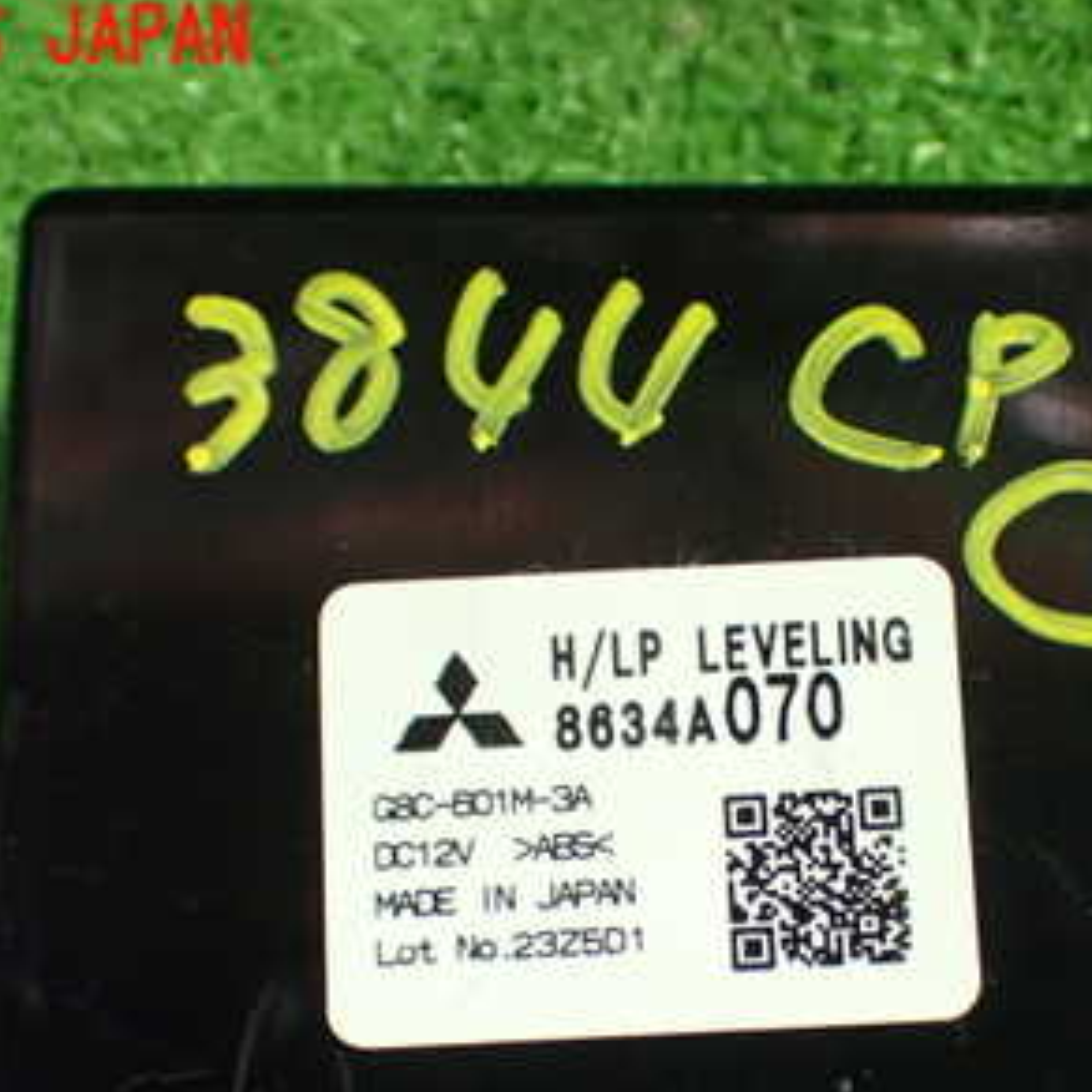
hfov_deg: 24.9
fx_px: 2463
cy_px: 834
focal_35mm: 69
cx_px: 692
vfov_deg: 24.7
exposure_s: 1/50
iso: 800
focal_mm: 6.83
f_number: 2.7
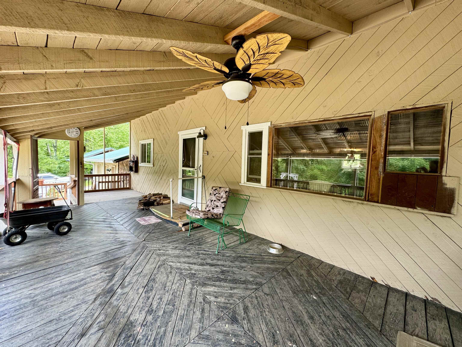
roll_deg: -1.8
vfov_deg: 85.7
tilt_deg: -2.7
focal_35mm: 14
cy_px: 174
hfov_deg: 102.1
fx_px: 187
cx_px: 231
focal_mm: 2.22
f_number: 2.2
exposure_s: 1/99
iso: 50
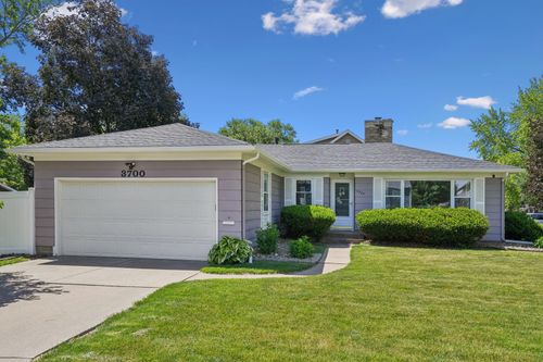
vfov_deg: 49.5
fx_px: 392
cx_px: 272
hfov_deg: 69.4
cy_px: 181
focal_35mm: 26
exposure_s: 1/1000
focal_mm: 26
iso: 400
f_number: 8
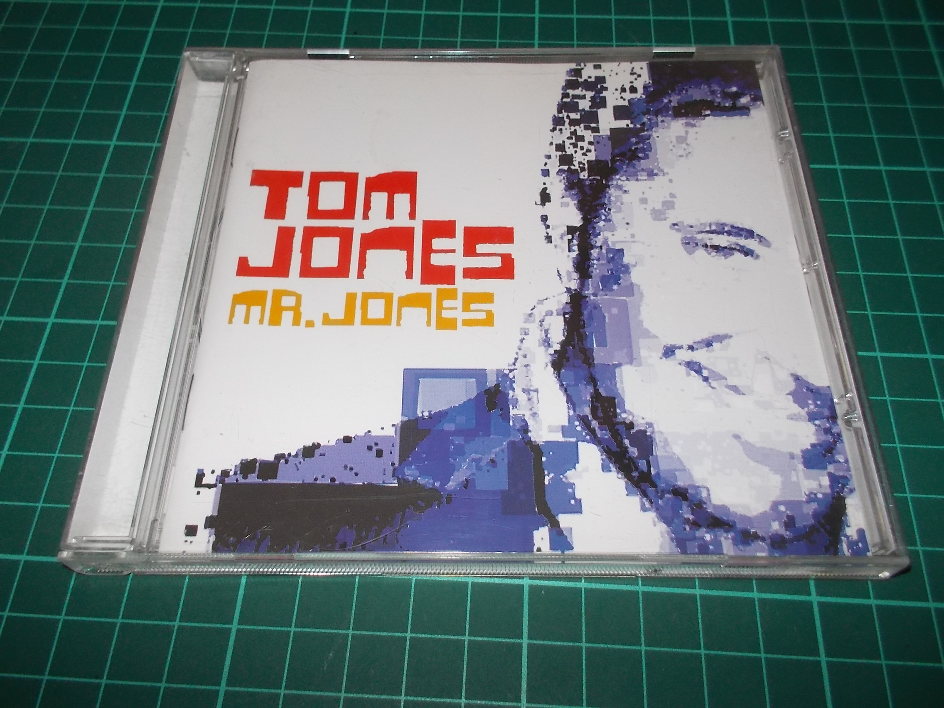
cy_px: 354
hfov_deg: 61.7
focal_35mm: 29
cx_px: 472
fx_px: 791
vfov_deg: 48.2
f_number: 3.3
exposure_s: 1/30
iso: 200
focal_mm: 4.1
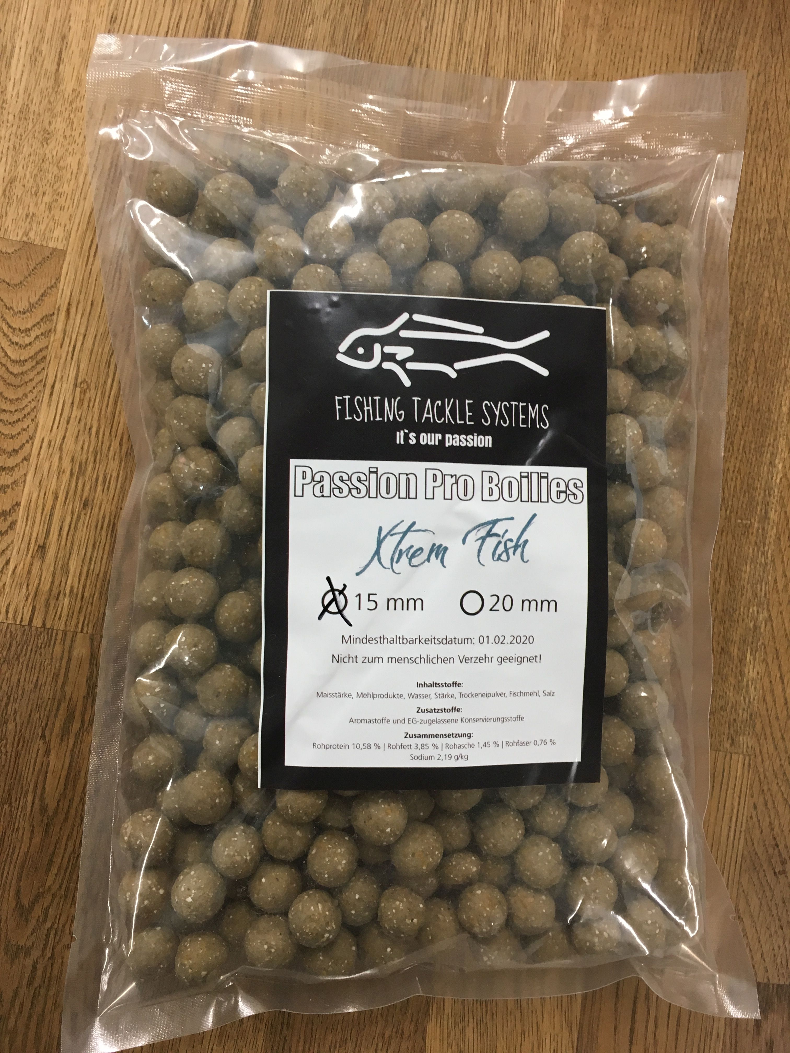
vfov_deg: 61.7
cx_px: 395
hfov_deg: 48.2
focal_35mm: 29
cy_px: 526
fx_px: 882
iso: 80
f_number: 2.2
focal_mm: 4.15
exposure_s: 1/33
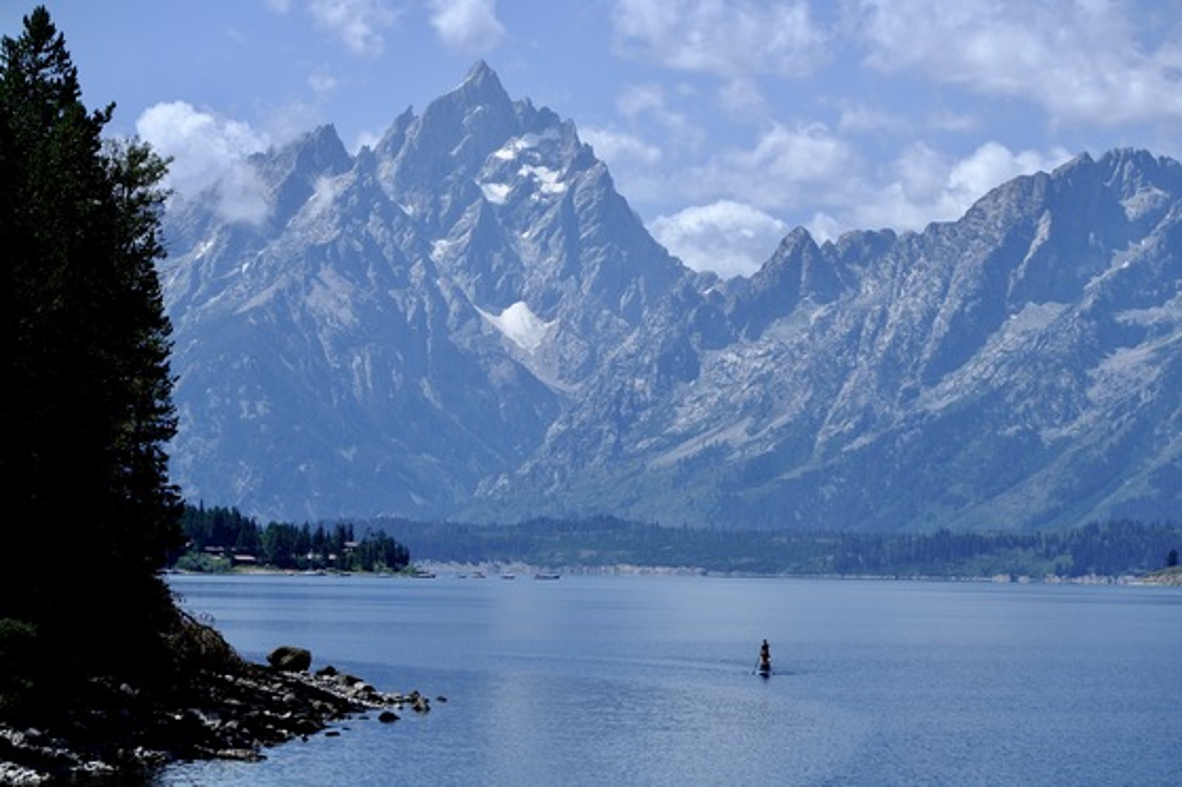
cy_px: 394
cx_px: 591
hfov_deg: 13.6
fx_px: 4956
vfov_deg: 9.1
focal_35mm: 151
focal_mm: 100.6
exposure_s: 1/1300
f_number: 6.3
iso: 250
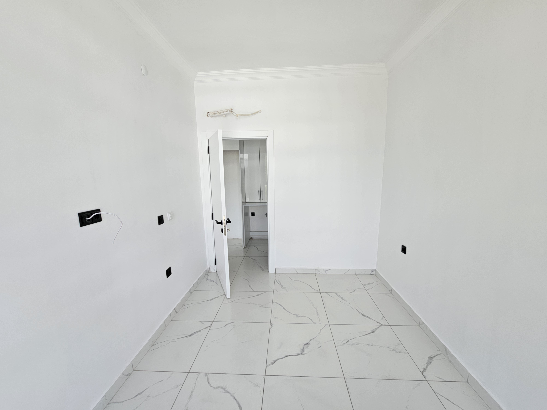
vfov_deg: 89.9
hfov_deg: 106.2
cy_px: 205
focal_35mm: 13
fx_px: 205
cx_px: 274
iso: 50
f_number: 2.2
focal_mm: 2.2
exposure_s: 1/175
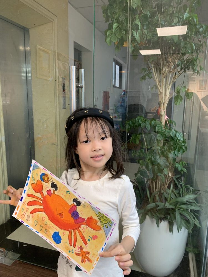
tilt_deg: -9.1
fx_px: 208
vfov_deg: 67.3
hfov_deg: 53.1
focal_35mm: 26
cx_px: 104
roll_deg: -1.0
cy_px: 138
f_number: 1.8
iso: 100
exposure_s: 1/75
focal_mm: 4.25
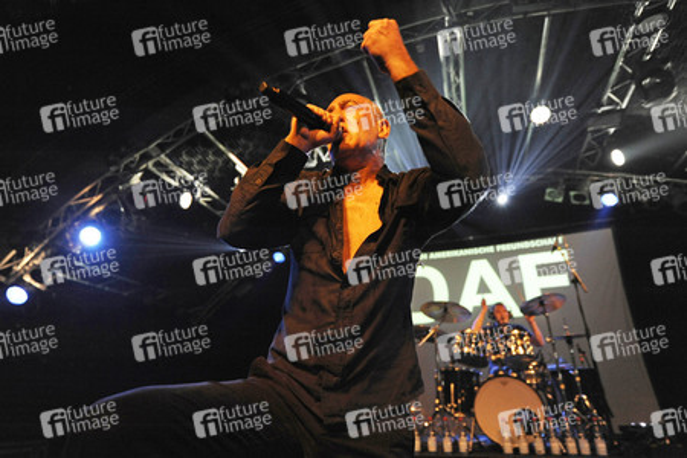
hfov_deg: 78.6
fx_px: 420
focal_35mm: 22
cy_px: 229
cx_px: 344
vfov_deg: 57.2
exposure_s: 1/200
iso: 2500
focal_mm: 22
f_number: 2.8
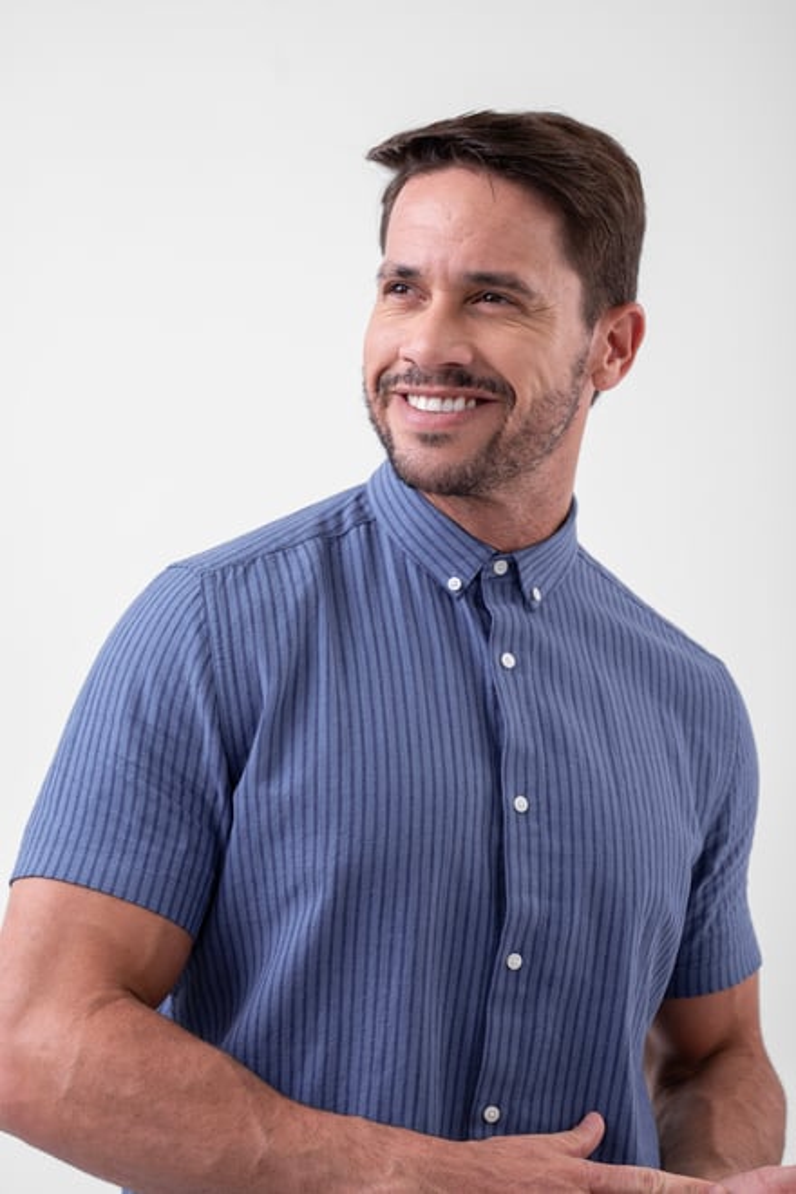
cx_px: 398
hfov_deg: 16.1
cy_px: 597
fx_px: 2819
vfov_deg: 23.9
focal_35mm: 85
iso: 250
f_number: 5.6
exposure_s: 1/200
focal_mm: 85
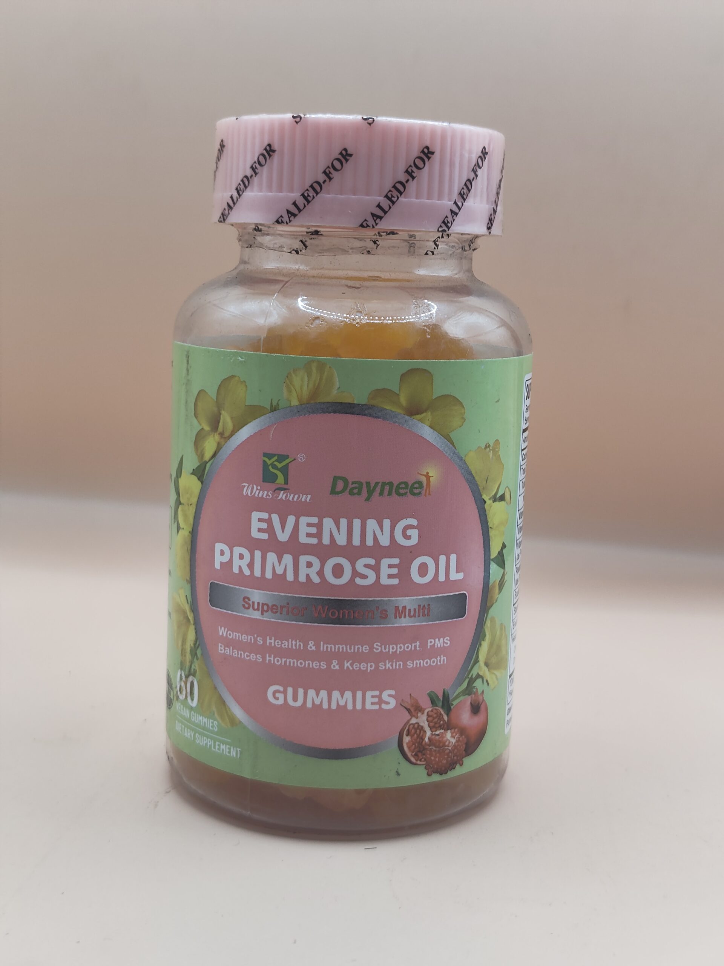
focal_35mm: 50
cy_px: 483
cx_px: 362
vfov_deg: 38.2
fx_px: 1394
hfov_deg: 29.1
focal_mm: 5.56
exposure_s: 1/100
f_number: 1.88
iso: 167
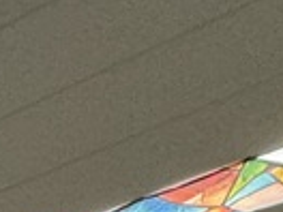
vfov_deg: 10.3
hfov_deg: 9.3
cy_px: 615
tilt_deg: +13.1
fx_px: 891
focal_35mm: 109
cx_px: -735
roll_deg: -1.5
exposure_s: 1/120
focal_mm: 2.22
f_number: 2.2
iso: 160
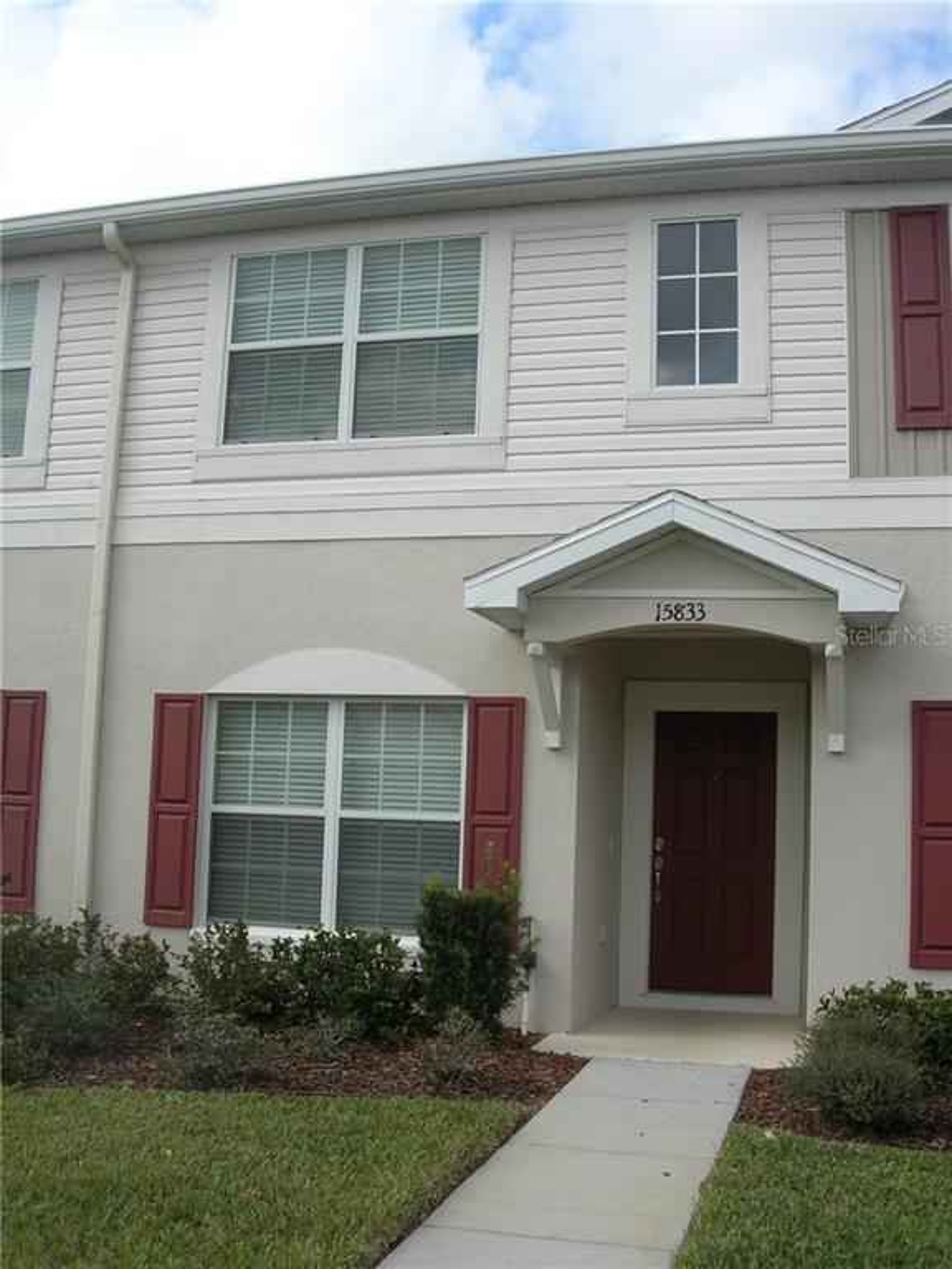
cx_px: 476
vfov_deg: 49.0
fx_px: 1393
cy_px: 634
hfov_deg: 37.7
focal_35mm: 38
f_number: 4.8
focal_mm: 7.8
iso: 64
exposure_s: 1/438
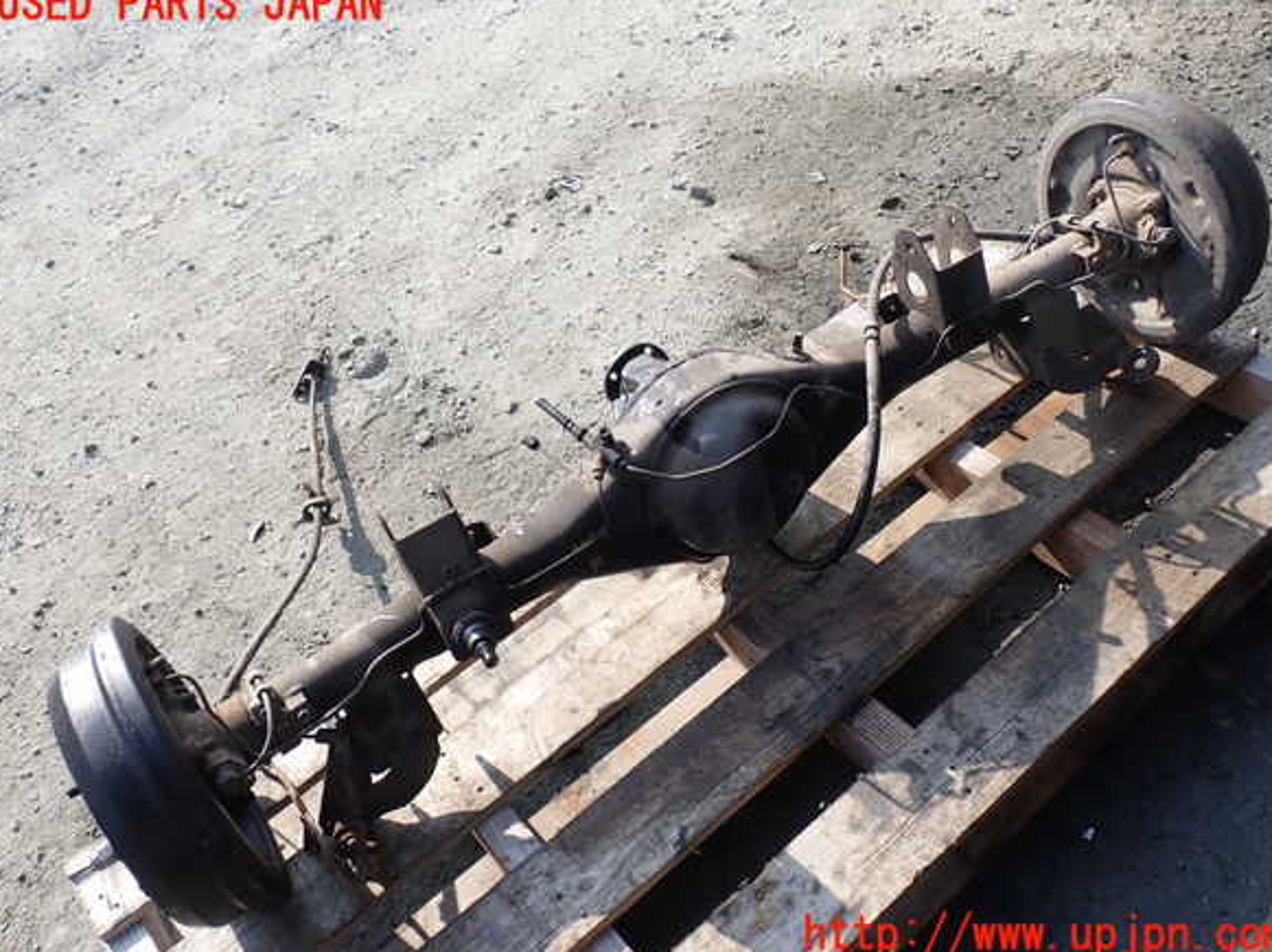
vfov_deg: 45.4
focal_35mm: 31
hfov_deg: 58.4
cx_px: 641
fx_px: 1138
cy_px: 471
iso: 100
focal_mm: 5.4
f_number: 3.2
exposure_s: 1/320
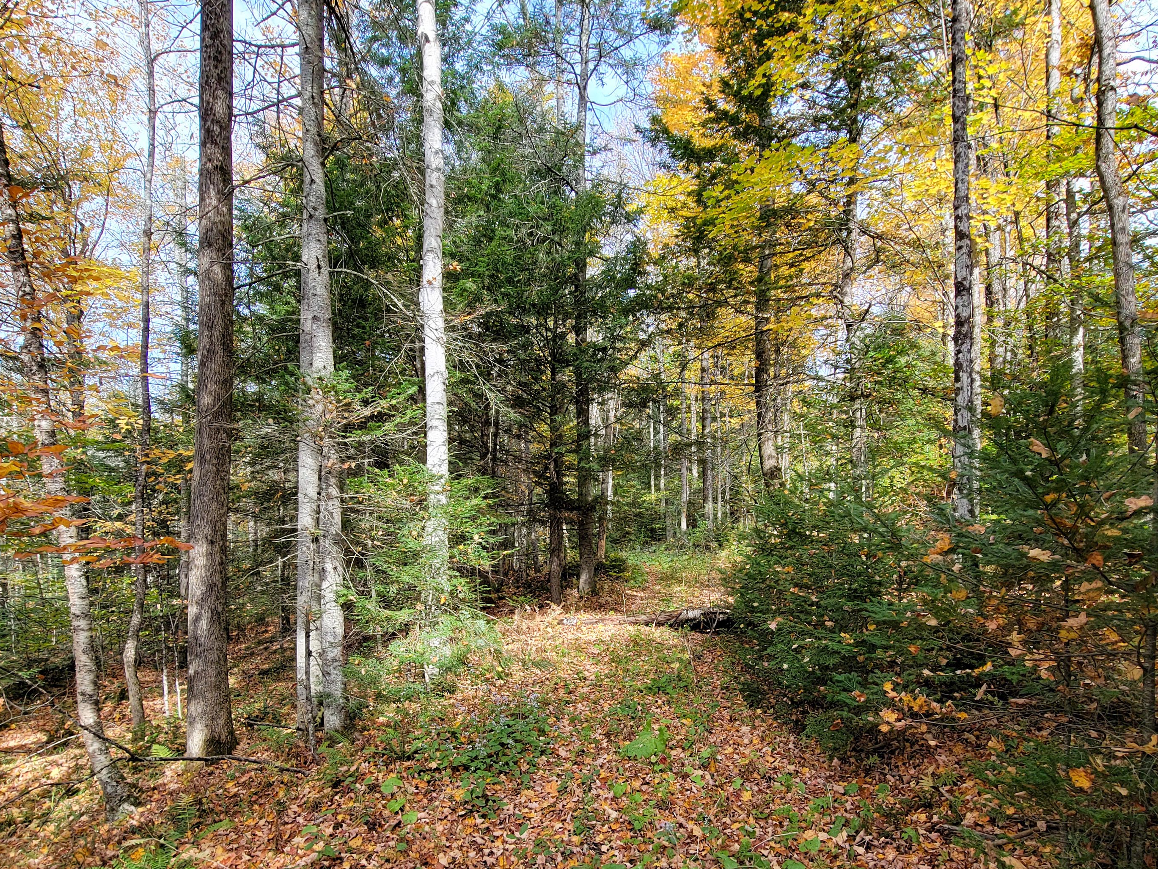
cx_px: 583
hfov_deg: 84.7
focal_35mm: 19
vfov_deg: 66.8
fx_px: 636
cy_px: 579
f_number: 2.2
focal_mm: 2.2
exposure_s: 1/290
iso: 50
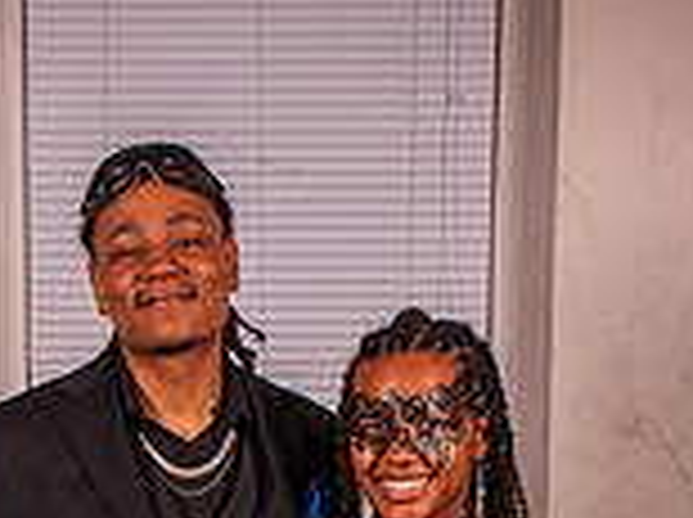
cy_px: 784
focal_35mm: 135
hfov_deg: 14.6
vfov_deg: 10.6
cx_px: 191
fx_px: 2698
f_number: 14
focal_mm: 32
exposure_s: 1/125
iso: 200
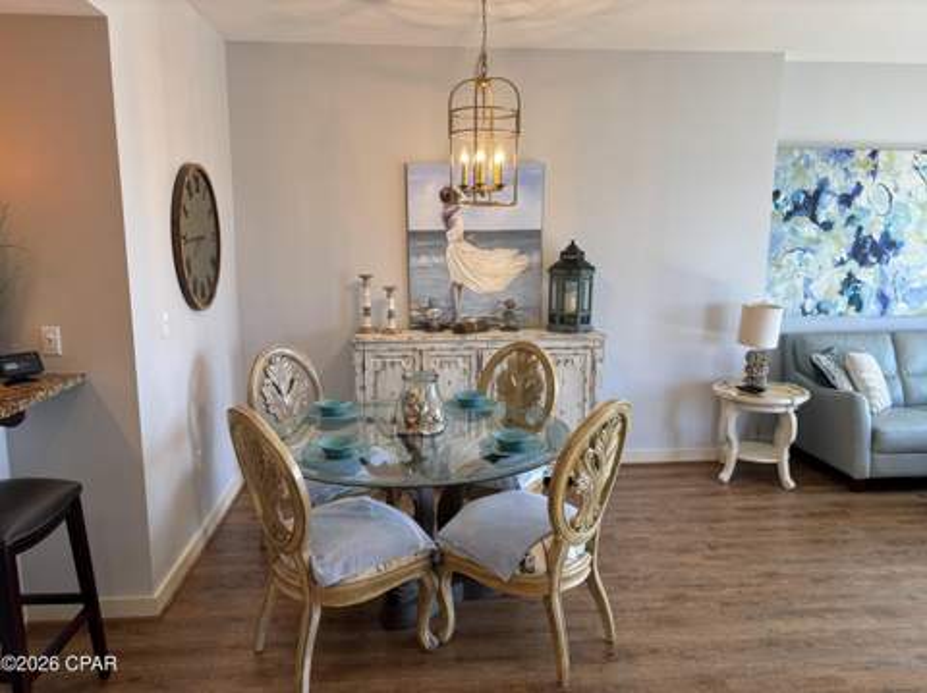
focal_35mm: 26
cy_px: 346
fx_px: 696
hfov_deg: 67.4
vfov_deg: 53.0
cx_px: 464
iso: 80
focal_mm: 5.96
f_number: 1.6
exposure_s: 1/120
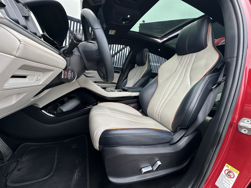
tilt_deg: -5.2
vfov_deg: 85.7
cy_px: 94
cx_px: 126
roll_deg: -8.6
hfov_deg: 102.1
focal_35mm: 14
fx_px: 102
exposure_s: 1/275
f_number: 2.2
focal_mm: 2.22
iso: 50
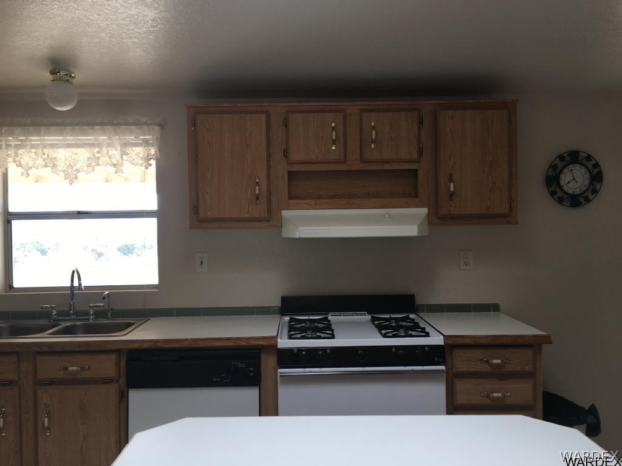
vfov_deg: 48.2
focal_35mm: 29
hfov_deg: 61.7
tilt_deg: -2.4
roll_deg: +0.0
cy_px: 233
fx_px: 521
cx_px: 311
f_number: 2.2
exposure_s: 1/60
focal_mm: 4.15
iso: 25
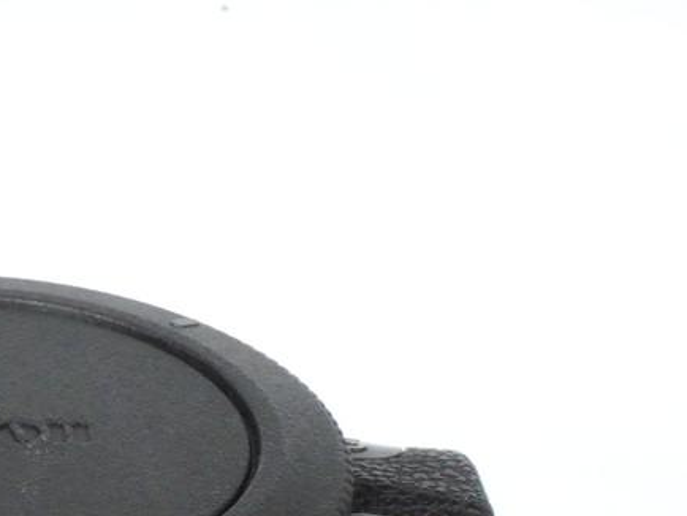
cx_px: -231
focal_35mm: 152
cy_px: 709
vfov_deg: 9.6
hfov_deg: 12.5
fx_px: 3018
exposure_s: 1/15
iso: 800
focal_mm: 11.8
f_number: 8
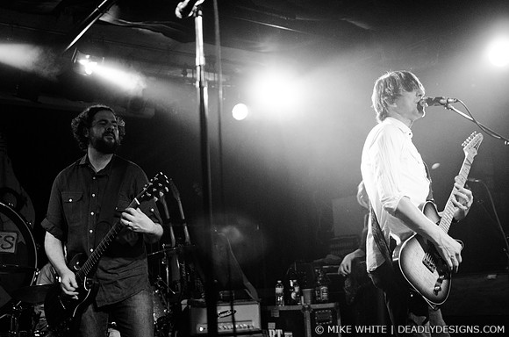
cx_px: 254
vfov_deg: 29.7
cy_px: 168
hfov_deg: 43.7
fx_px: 635
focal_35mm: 45
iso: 1600
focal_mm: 30
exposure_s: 1/200
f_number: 1.8
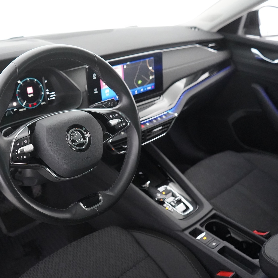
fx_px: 327
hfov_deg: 45.4
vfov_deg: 46.0
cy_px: 139
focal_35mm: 36
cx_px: 96
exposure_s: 1/60
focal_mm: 28
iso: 12800
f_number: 3.5
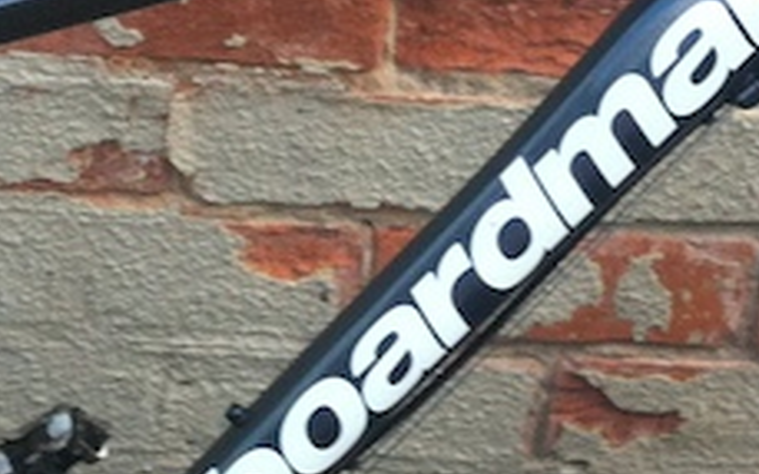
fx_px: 3433
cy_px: 456
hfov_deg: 12.6
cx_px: 245
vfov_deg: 7.9
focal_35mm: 166
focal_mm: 3.85
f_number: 2.8
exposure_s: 1/139
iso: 80
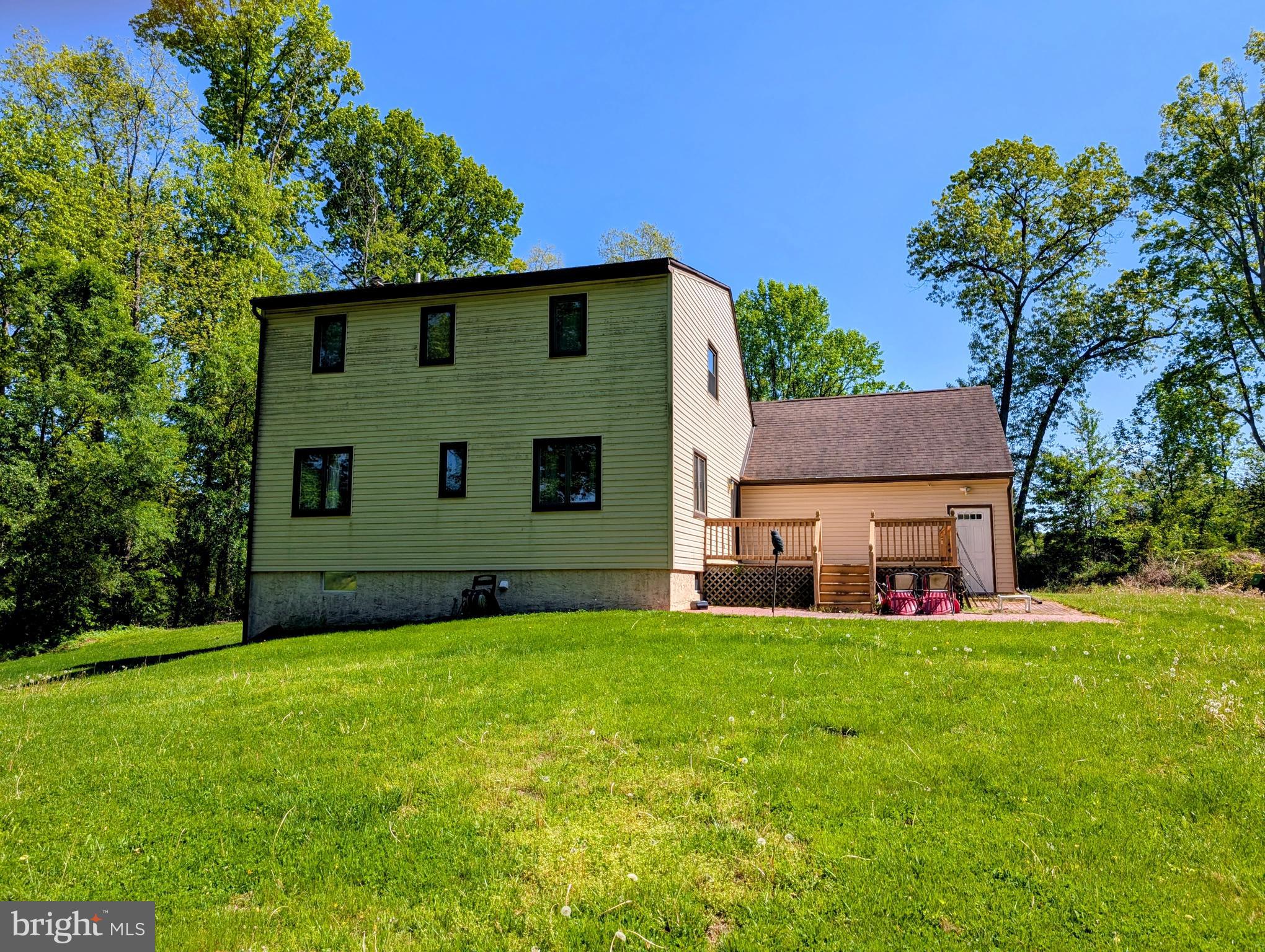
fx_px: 878
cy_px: 476
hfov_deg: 71.5
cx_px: 632
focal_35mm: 24
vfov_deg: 56.9
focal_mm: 6.9
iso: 22
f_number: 1.68
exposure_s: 1/1271
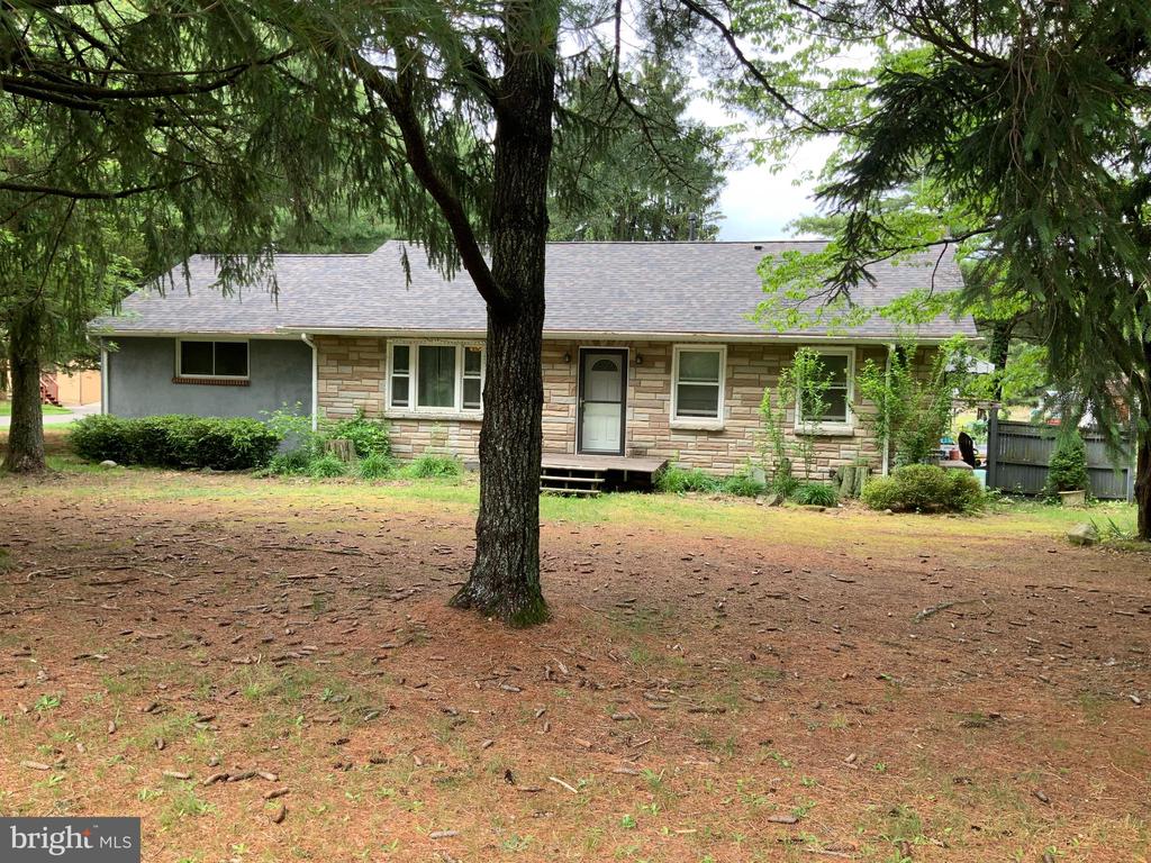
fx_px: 964
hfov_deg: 61.7
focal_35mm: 29
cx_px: 576
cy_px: 432
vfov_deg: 48.2
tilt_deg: -1.4
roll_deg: -0.8
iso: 16
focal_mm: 3
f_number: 1.8
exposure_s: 1/182
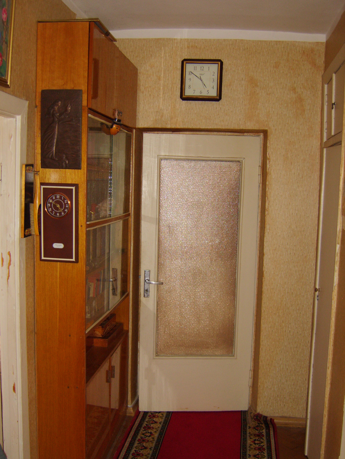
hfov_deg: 37.7
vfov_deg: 49.0
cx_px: 172
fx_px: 505
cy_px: 230
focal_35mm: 38
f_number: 2.8
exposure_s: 1/30
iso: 123
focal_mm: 7.8
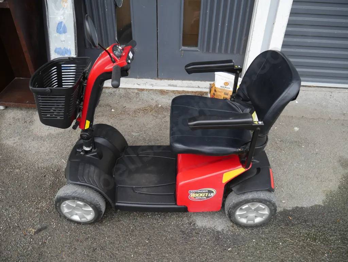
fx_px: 282
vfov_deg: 49.8
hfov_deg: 63.4
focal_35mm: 28
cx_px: 174
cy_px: 131
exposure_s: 1/160
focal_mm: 14
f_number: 4
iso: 200
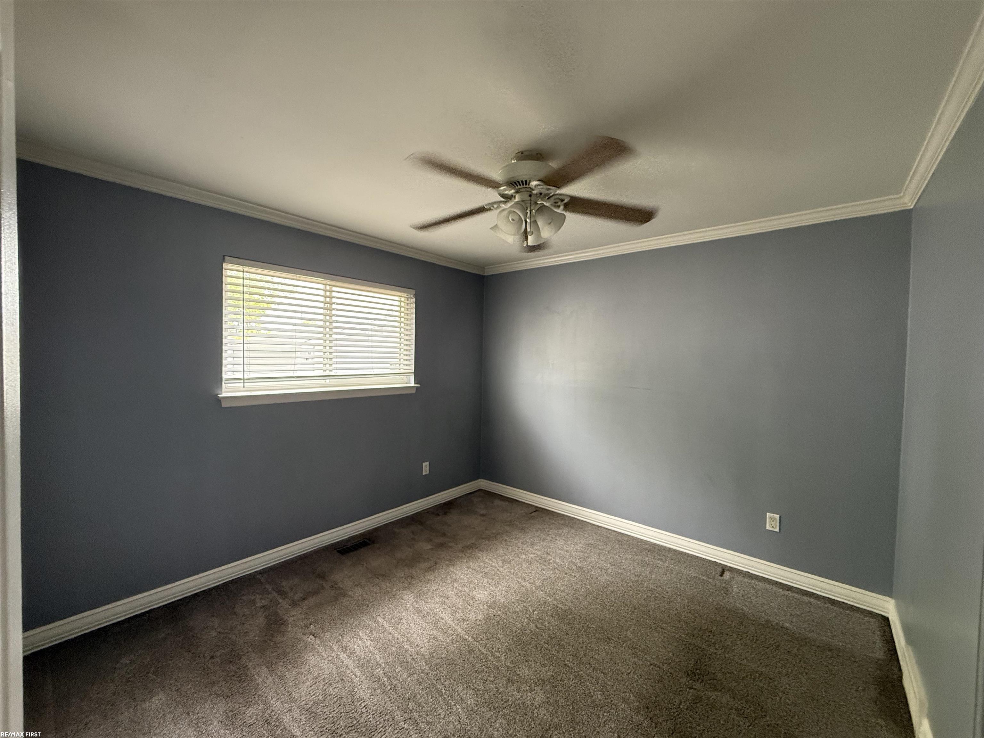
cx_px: 492
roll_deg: -1.3
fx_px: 398
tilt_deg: -1.5
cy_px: 369
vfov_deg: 85.7
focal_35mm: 14
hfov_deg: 102.1
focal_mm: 2.22
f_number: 2.2
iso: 400
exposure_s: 1/91
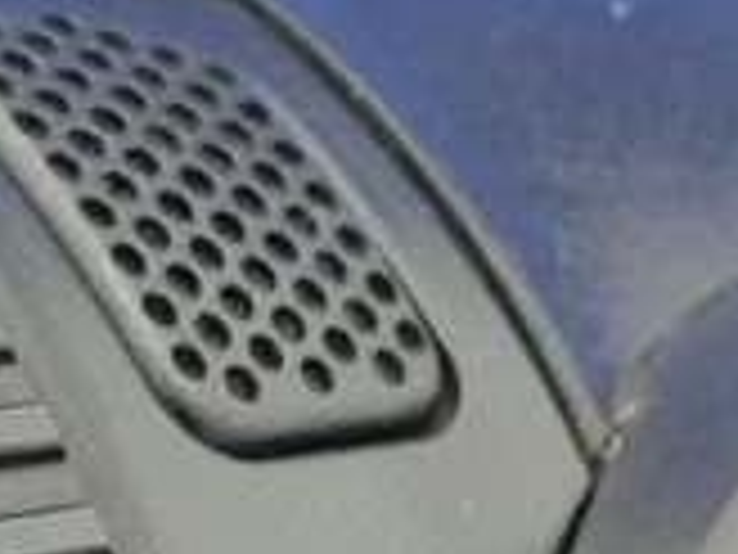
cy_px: 1158
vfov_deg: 7.7
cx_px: 166
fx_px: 3901
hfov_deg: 10.8
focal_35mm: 183
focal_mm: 4.5
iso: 800
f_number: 3.5
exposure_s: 1/40
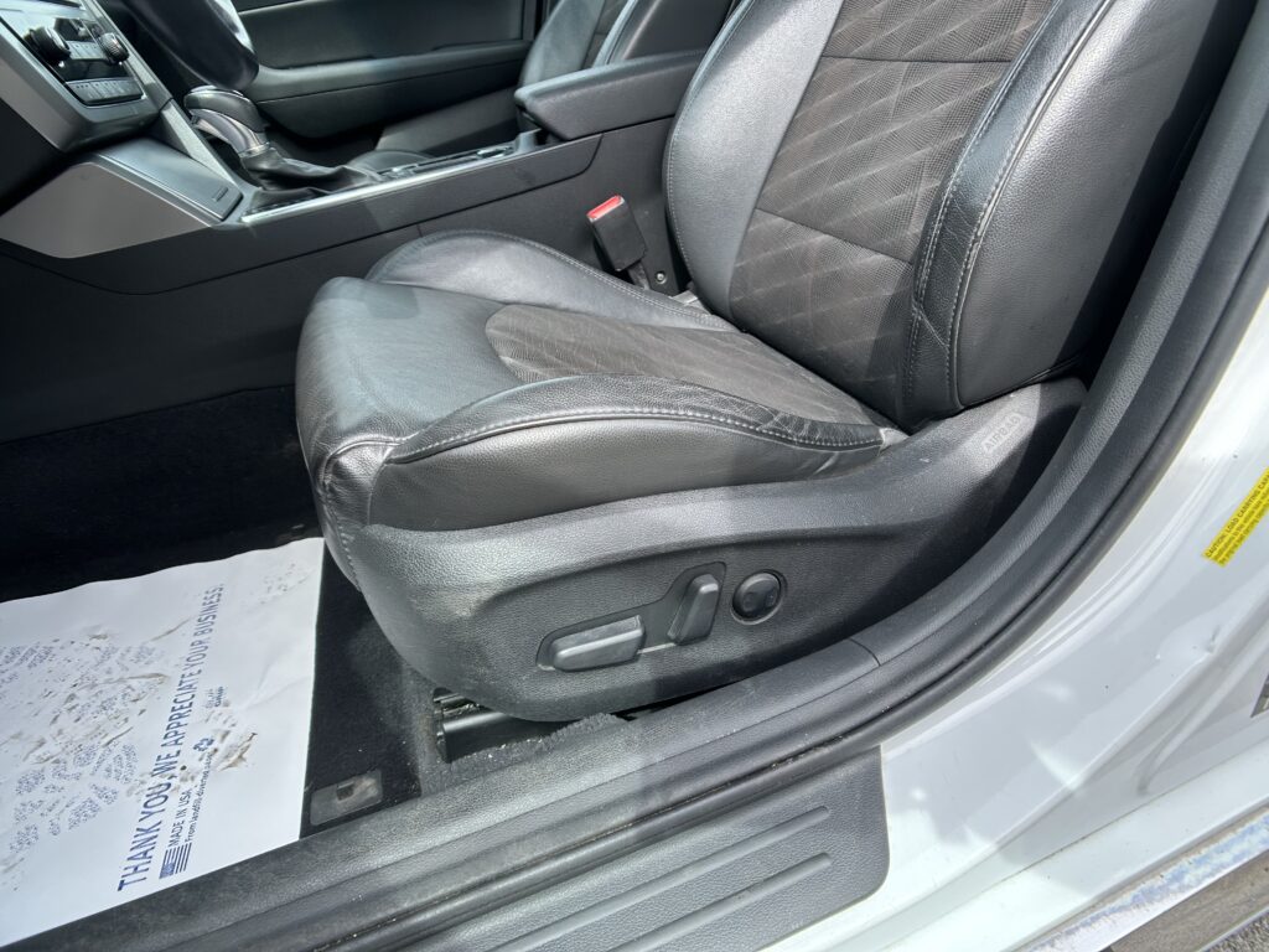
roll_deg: +0.5
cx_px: 634
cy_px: 476
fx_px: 953
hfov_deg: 67.3
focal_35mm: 26
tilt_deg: -30.9
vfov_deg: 53.1
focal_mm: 5.7
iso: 50
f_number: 1.5
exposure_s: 1/581
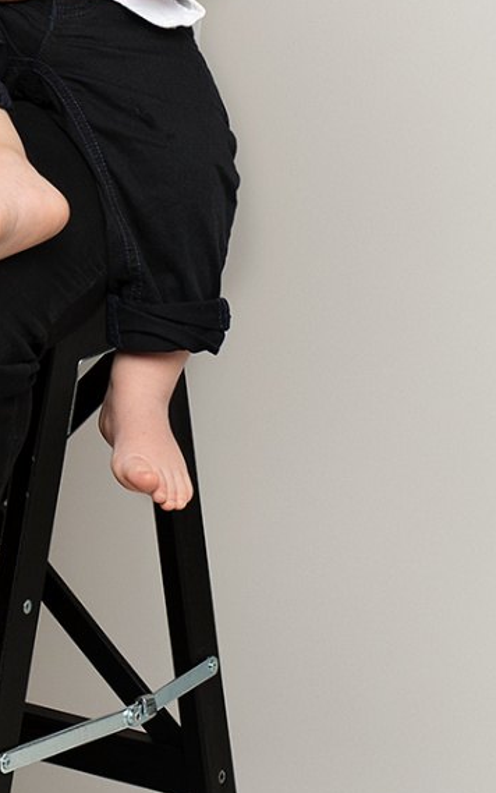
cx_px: -293
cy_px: 187
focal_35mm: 172
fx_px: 3717
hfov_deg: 7.5
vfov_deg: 12.1
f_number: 7.1
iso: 160
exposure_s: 1/200
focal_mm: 50
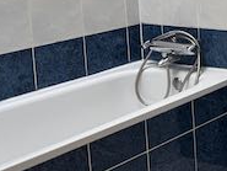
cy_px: -16
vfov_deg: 17.2
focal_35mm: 83
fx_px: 545
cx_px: 367
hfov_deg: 19.6
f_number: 1.78
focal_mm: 6.76
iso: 200
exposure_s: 1/90
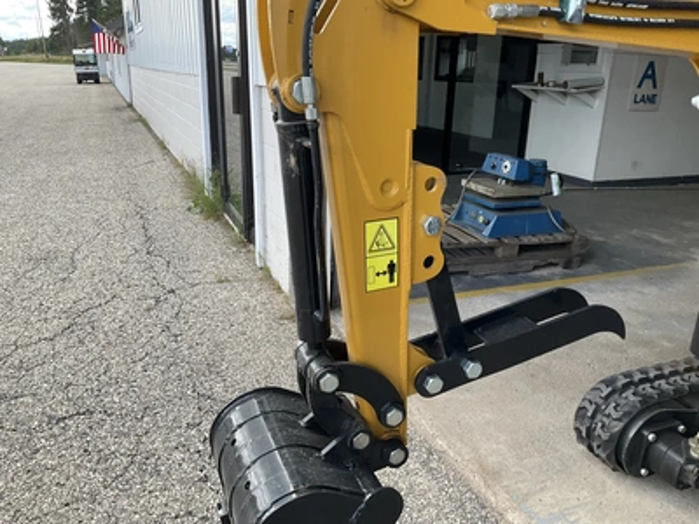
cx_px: 350
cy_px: 262
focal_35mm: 29
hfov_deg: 61.7
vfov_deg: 48.2
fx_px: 586
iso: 25
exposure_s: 1/302
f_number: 1.8
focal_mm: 3
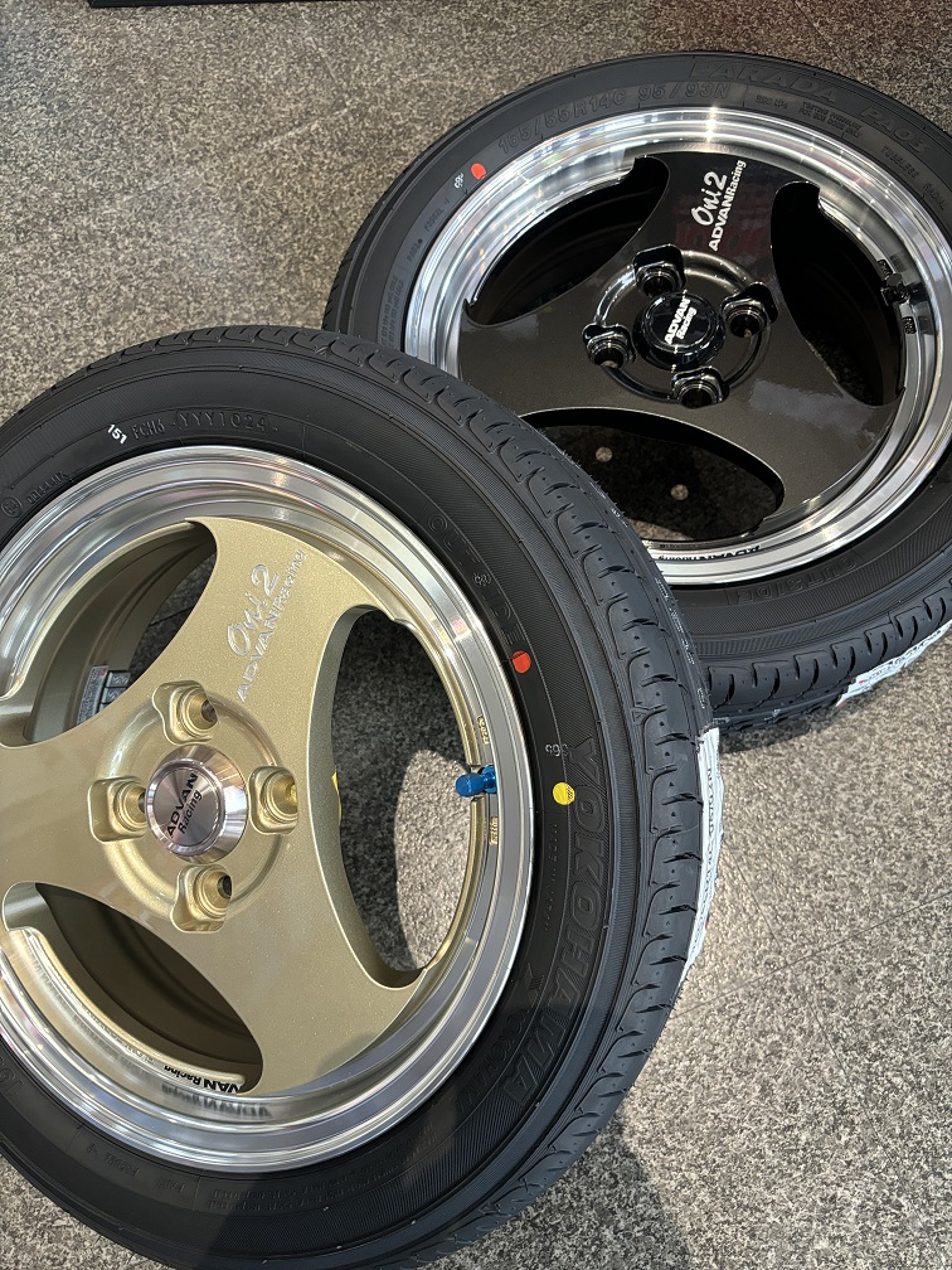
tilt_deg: -70.3
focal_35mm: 26
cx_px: 476
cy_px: 635
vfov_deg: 67.3
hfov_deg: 53.1
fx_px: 953
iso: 250
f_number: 1.6
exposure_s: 1/50
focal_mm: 5.96
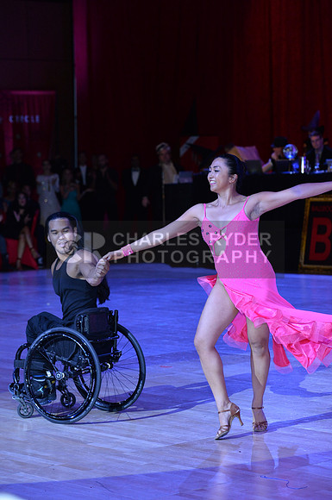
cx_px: 166
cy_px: 250
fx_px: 1554
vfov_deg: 18.3
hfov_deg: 12.2
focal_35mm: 112
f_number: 5
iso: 2000
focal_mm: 112
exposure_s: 1/250
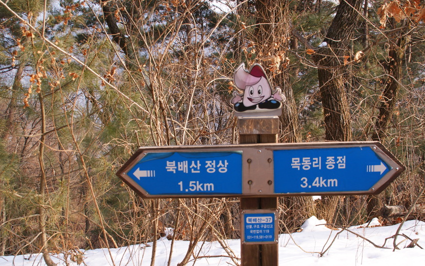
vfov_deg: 31.2
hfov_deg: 48.2
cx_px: 197
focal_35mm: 41
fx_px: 475
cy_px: 142
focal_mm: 24
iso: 100
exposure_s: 1/60
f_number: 8
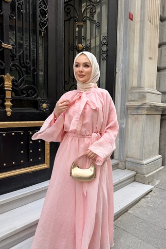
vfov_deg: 69.4
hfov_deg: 49.5
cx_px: 85
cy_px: 129
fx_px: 180
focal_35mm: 26
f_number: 1.78
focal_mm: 6.76
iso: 80
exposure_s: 1/461
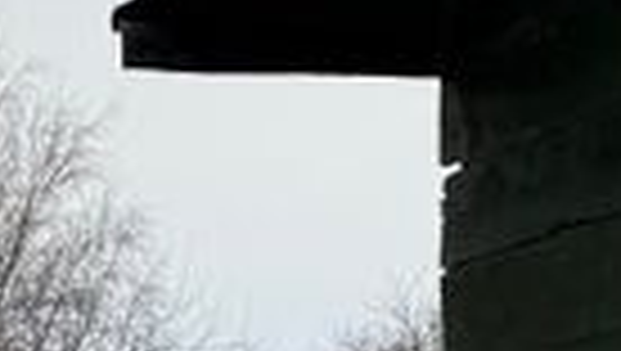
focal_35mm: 210
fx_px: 3462
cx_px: -418
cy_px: -272
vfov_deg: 5.7
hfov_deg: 9.8
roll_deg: -2.5
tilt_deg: +13.2
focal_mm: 6.76
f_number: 1.78
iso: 80
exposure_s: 1/535
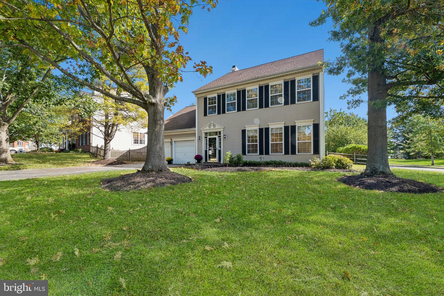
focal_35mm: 14
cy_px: 148
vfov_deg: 81.2
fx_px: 173
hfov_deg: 104.3
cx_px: 222
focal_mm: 14
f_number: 9
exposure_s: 1/40
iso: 100
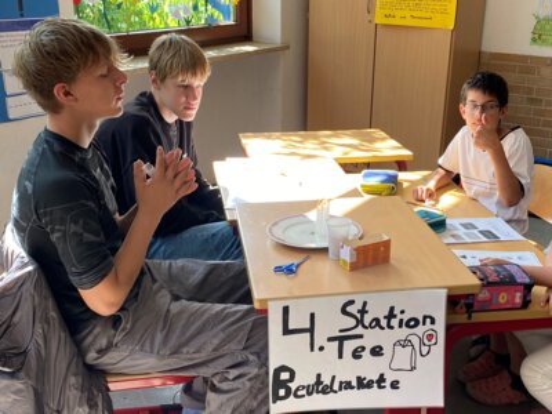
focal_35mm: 26
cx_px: 276
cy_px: 207
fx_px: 415
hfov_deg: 67.3
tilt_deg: -19.9
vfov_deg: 53.1
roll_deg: -1.5
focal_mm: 4.25
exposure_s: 1/121
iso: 64
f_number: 1.8
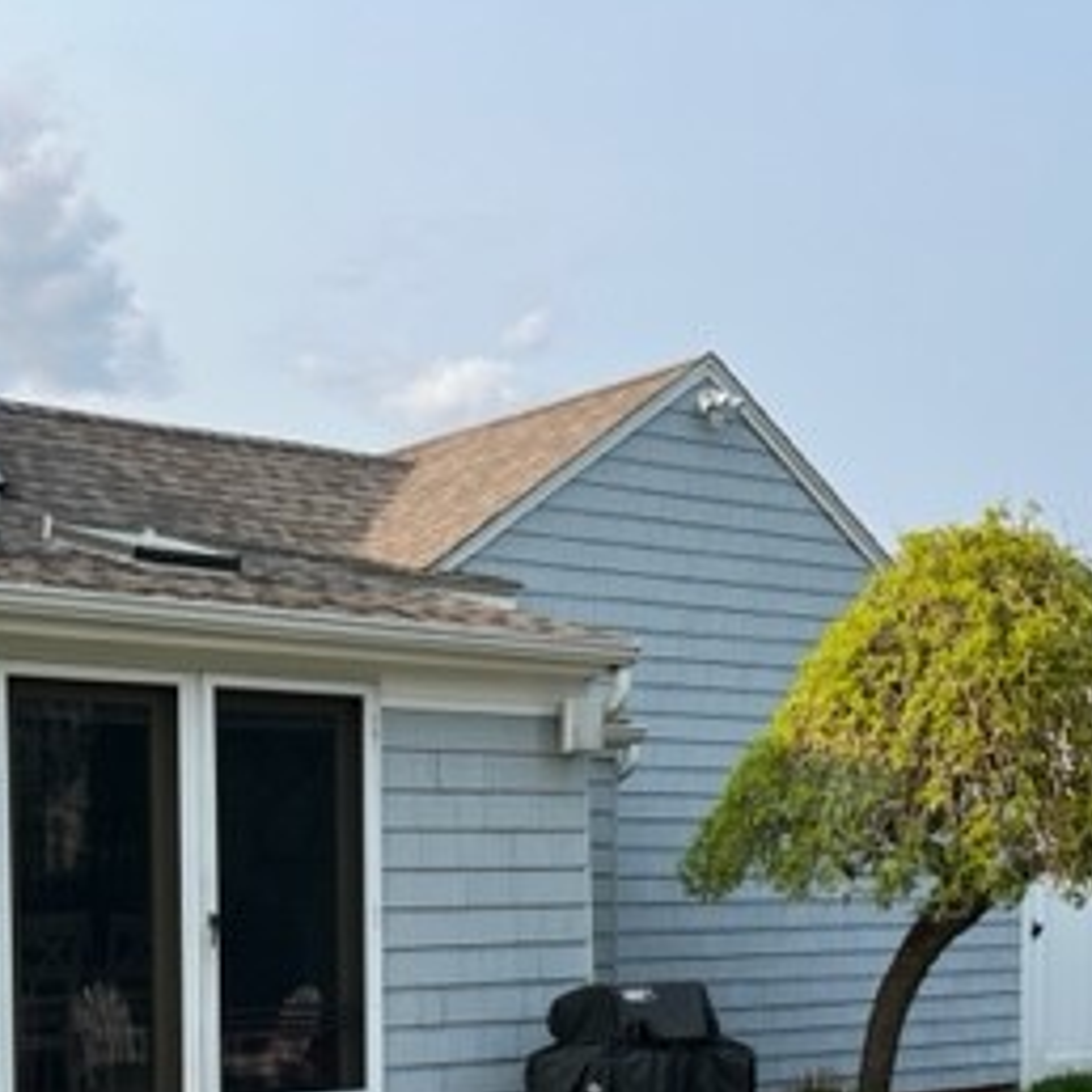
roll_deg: +0.3
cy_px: 999
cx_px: 347
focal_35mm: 57
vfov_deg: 28.8
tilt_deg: -3.4
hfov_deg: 29.8
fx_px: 2034
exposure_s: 1/1372
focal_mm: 5.1
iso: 50
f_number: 1.6
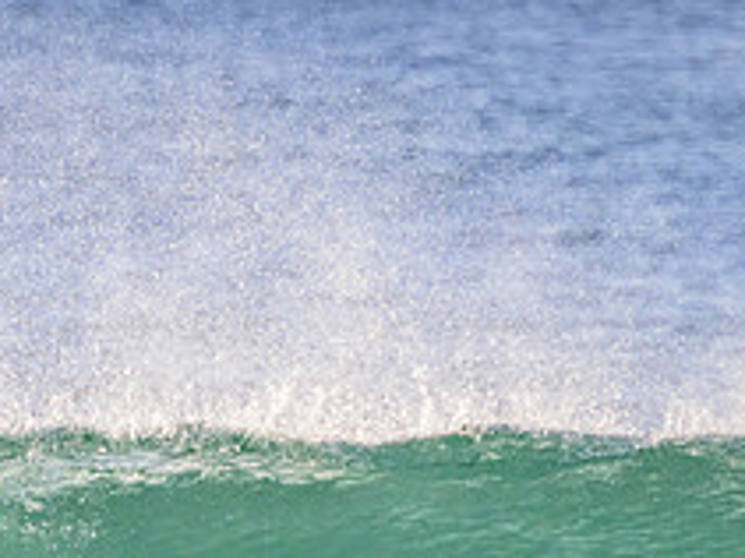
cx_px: 71
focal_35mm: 2113
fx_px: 45450
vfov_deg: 0.7
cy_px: 676
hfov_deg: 0.9
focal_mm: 800
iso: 2000
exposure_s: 1/2000
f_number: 11
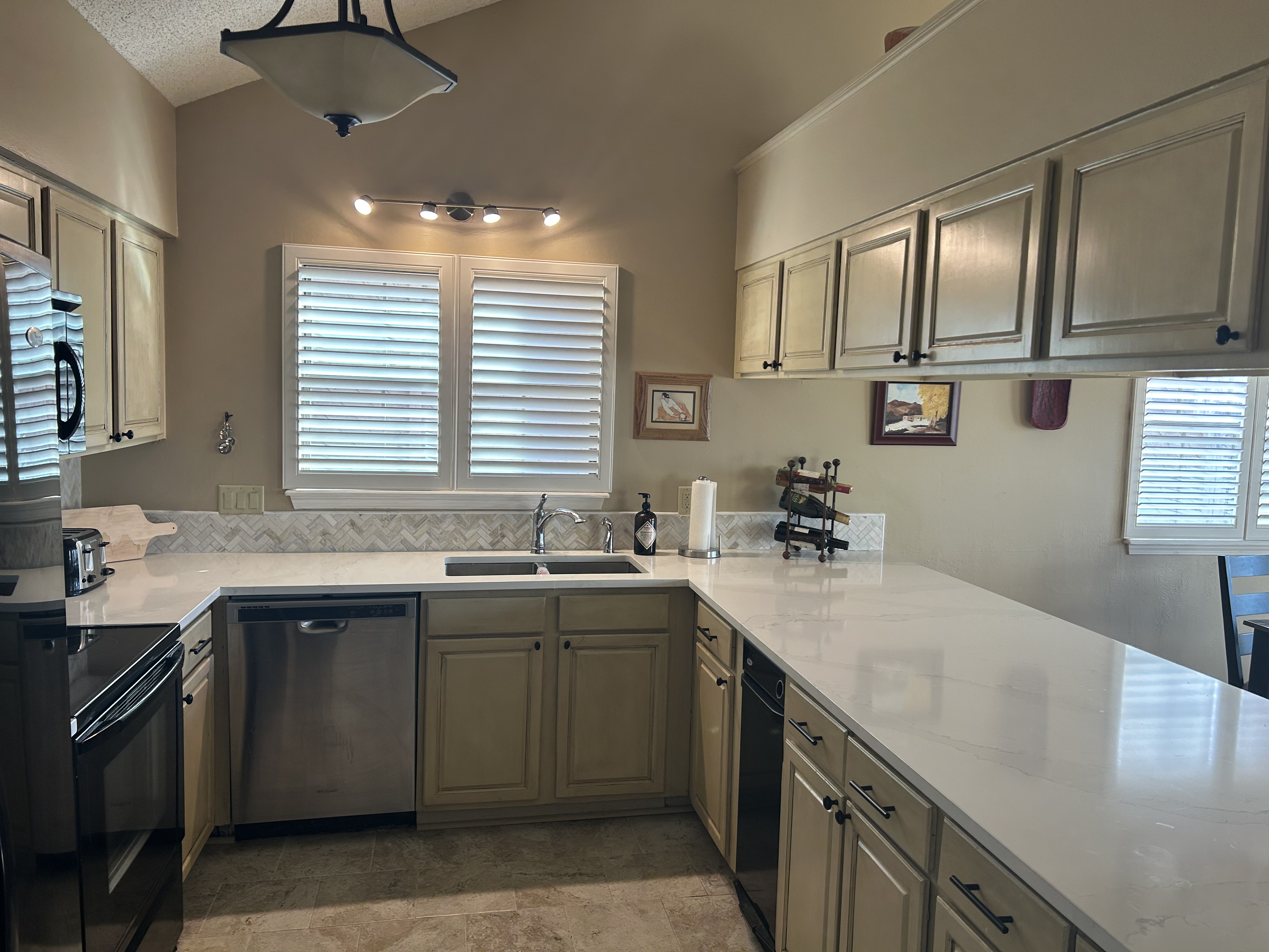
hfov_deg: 67.3
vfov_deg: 53.1
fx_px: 953
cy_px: 476
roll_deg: -1.0
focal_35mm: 26
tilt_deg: -5.4
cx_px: 634
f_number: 1.5
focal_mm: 5.7
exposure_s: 1/120
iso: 64
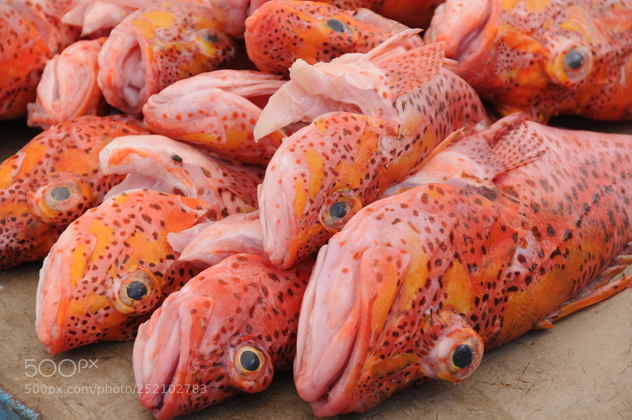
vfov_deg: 7.0
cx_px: 316
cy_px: 210
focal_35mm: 195
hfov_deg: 10.6
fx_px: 3419
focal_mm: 130
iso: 200
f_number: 8
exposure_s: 1/250
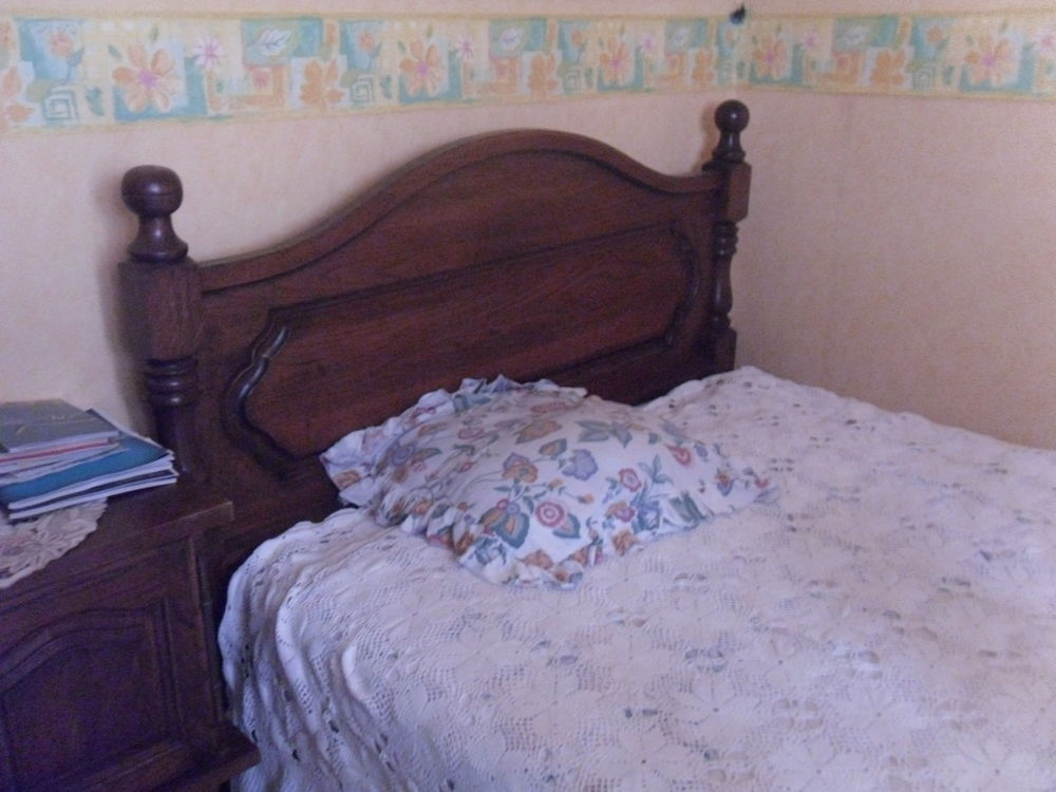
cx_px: 528
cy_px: 396
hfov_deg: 42.1
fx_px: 1373
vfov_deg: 32.2
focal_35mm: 45
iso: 800
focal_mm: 6.3
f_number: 3.5
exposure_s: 1/8
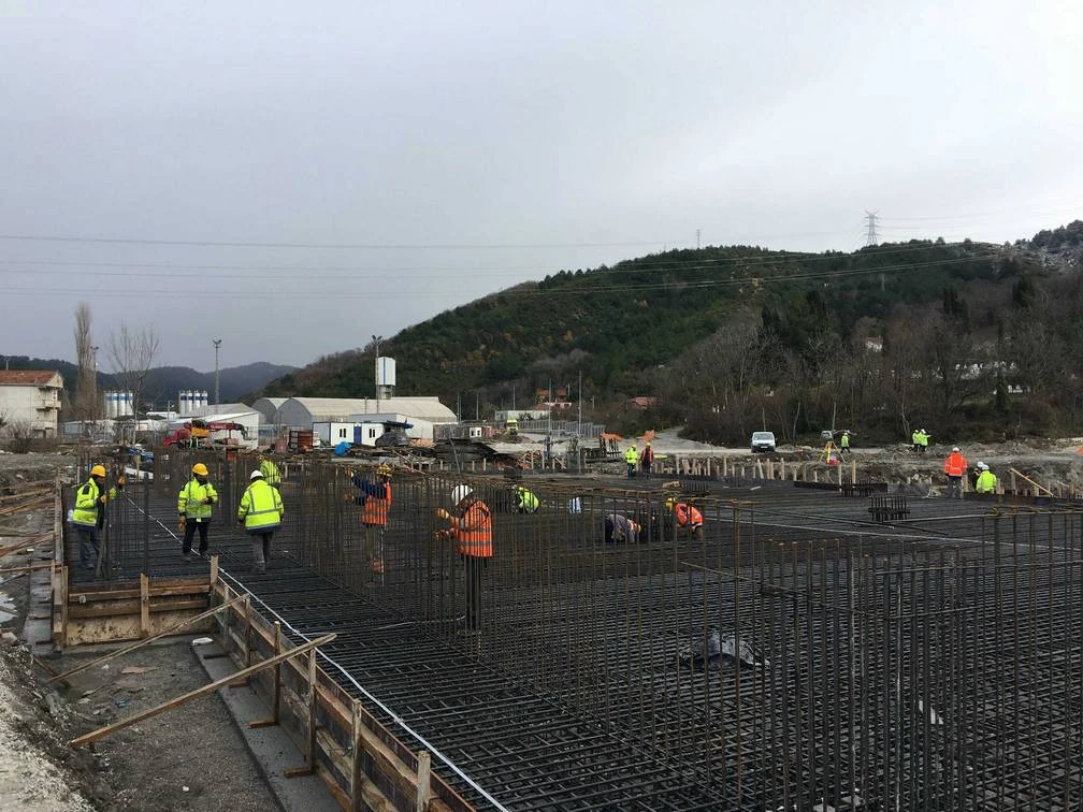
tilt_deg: +3.8
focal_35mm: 29
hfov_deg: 61.7
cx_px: 542
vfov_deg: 48.2
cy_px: 406
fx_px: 907
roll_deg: -0.2
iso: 25
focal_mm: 4.15
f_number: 2.2
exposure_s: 1/574
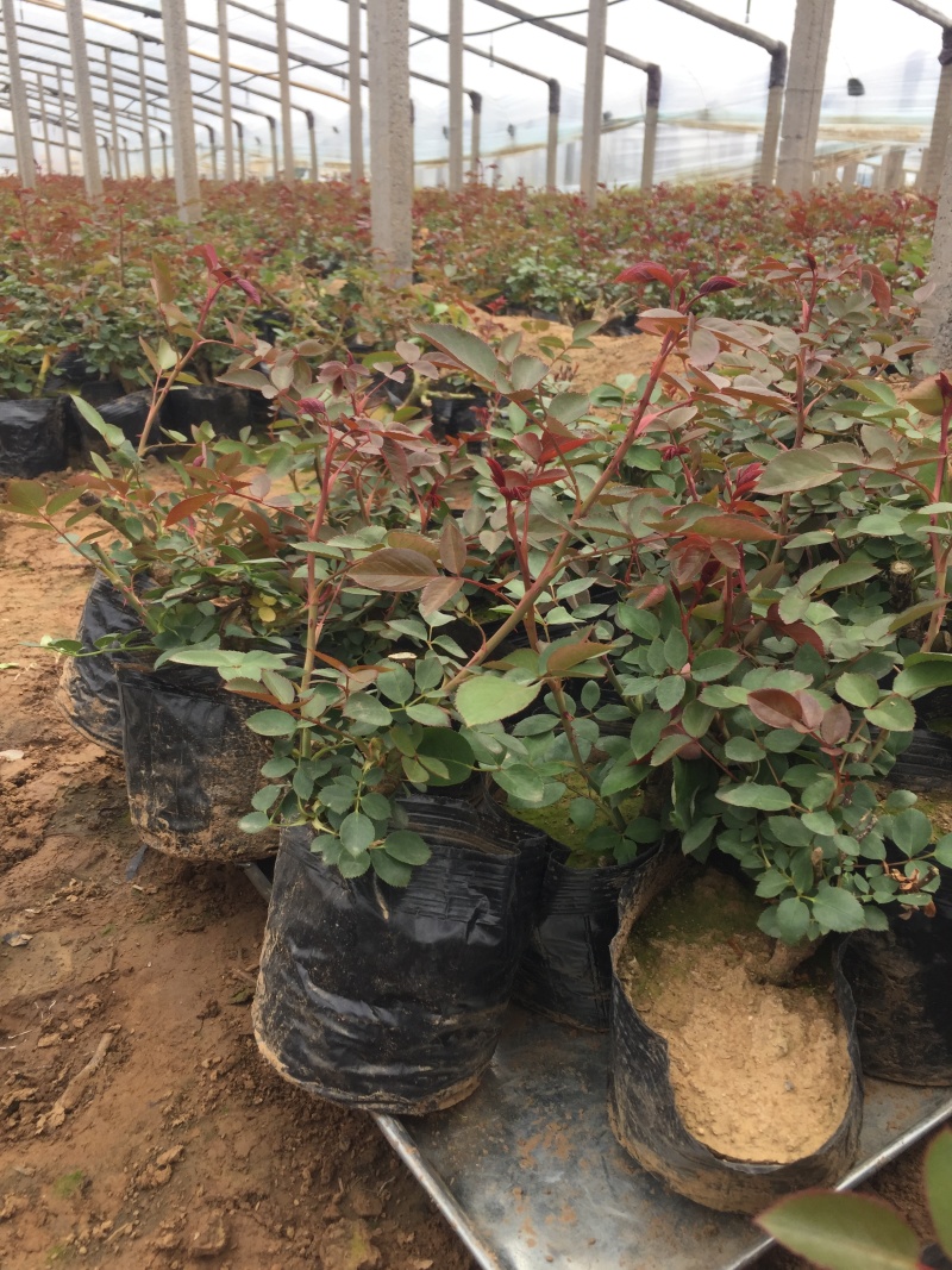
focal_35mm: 29
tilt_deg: -22.9
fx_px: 1064
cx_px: 476
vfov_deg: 61.7
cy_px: 635
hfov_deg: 48.2
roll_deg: -2.0
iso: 32
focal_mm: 4.15
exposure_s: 1/416
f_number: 2.2
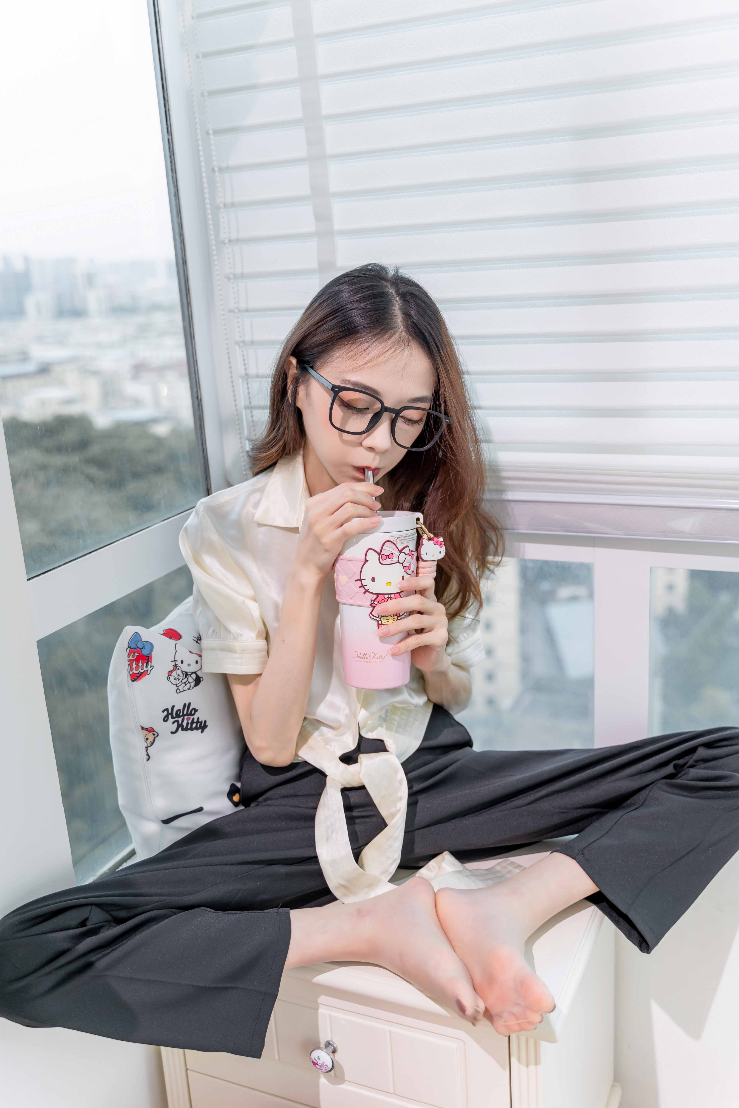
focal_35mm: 33
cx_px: 370
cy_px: 554
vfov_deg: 57.2
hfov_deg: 40.0
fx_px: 1016
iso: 320
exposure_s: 1/100
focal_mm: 33
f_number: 2.8
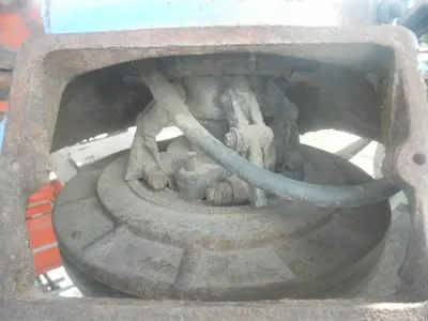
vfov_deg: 49.7
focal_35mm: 28
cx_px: 214
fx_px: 346
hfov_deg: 63.4
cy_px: 160
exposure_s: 1/30
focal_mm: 5
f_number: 3
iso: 80
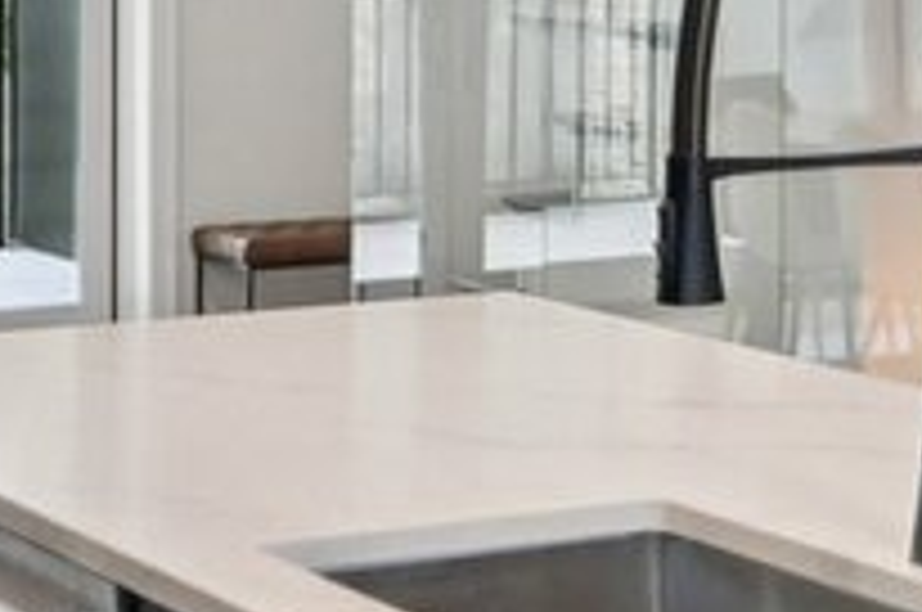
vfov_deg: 10.7
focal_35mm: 127
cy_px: 36
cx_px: 1039
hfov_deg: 15.7
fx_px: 3247
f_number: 13
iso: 400
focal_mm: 16
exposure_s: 1/10
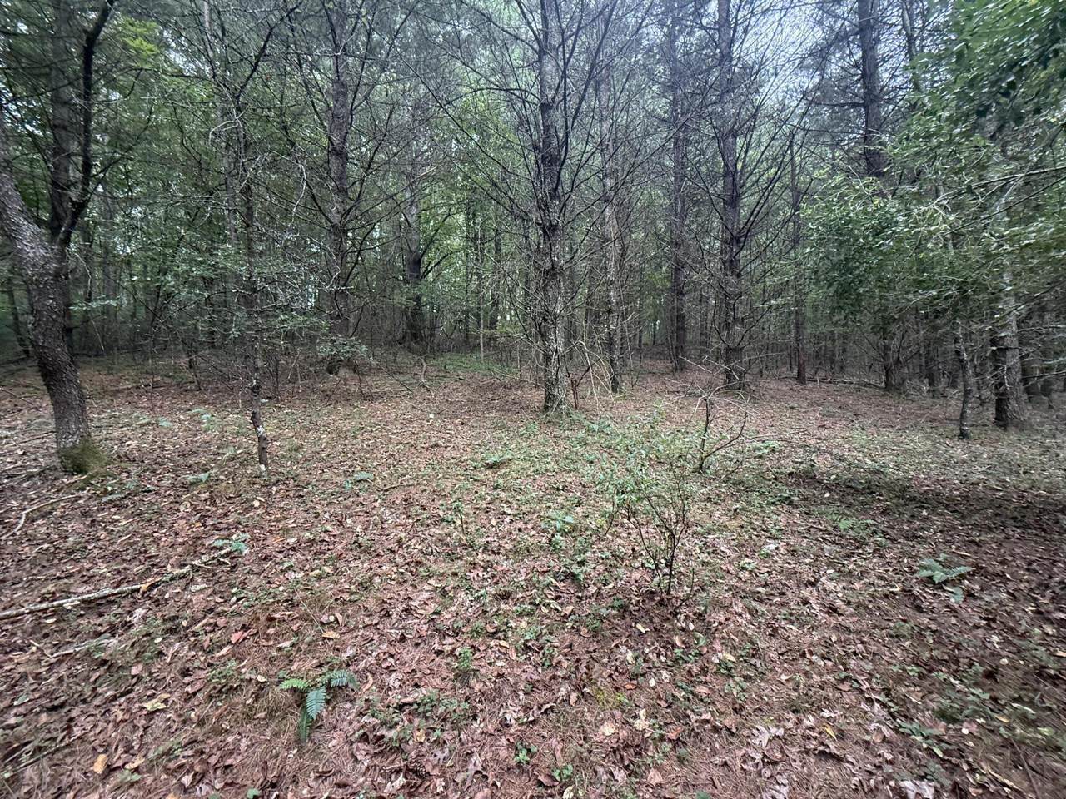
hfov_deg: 102.1
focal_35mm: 14
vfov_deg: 85.7
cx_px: 533
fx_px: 431
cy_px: 400
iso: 320
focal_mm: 2.22
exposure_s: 1/99
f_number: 2.2
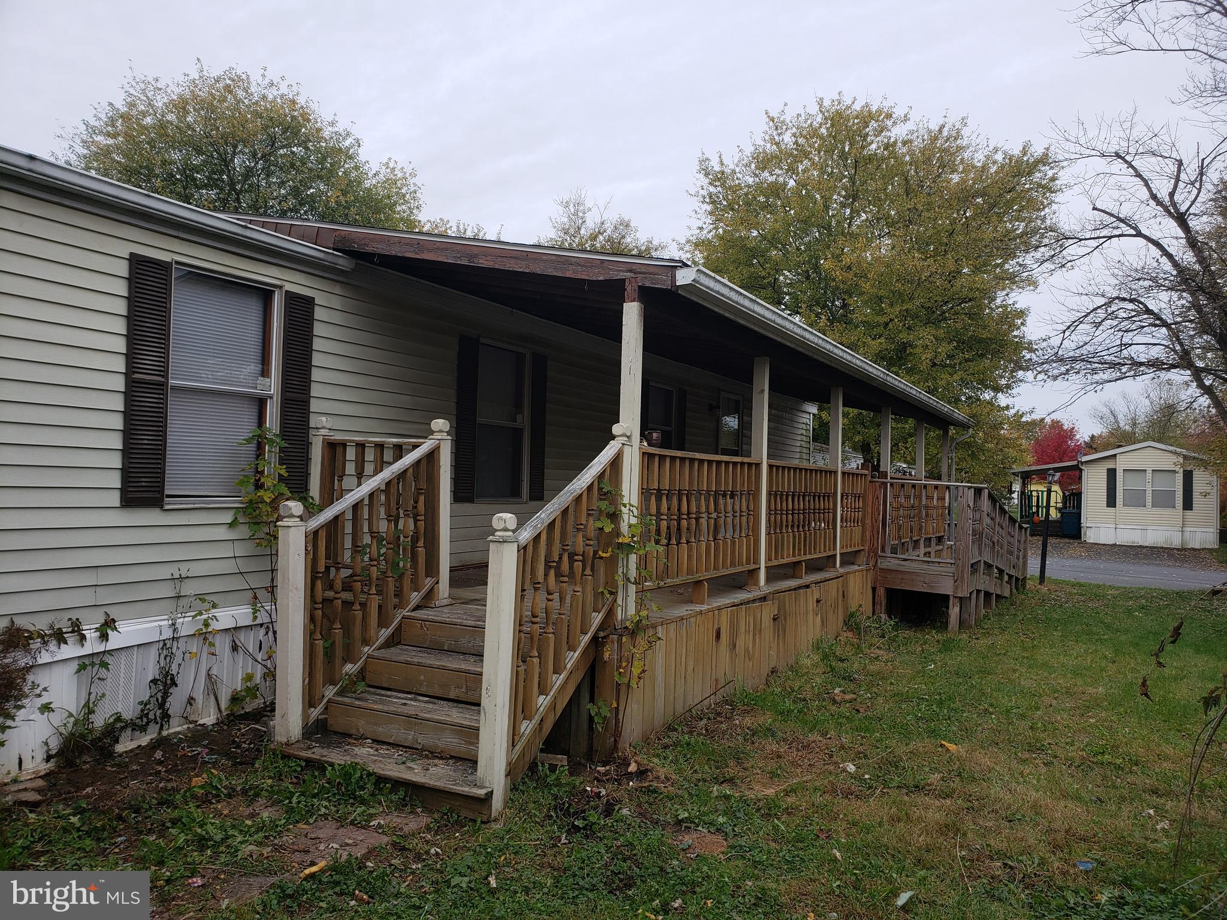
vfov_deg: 53.1
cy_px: 460
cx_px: 614
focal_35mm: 26
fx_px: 922
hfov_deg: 67.3
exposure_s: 1/838
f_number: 2.4
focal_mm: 4.3
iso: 50
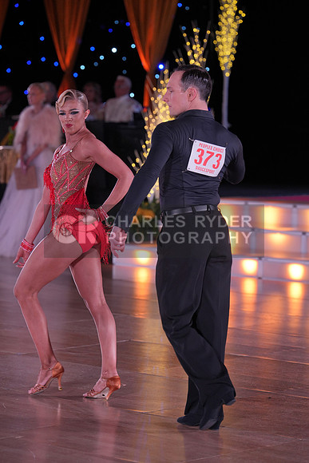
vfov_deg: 14.2
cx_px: 154
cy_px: 232
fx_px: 1853
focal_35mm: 144
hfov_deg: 9.5
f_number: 4
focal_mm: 144
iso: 1000
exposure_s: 1/400
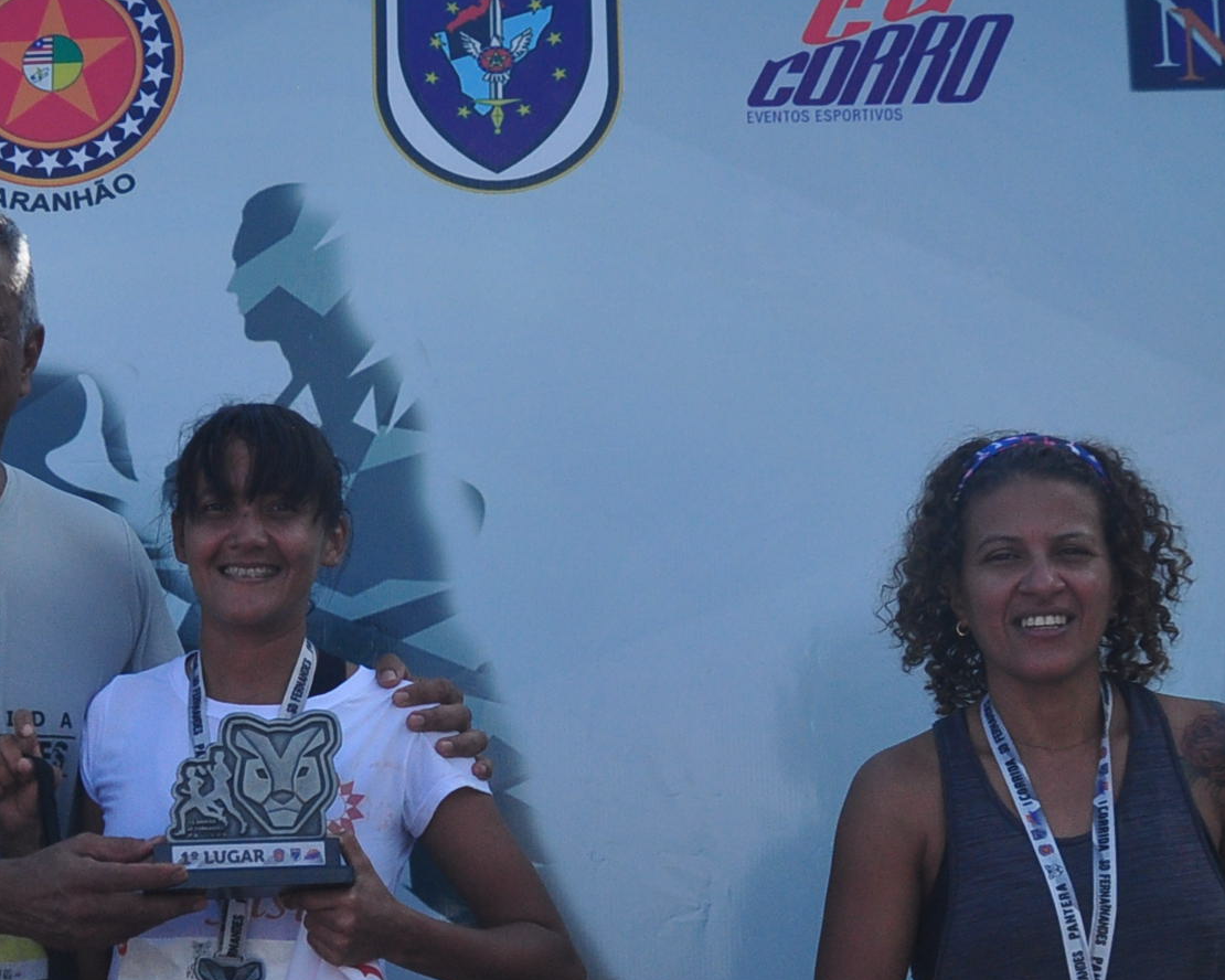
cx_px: 255
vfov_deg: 9.5
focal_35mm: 163
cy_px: 795
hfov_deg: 11.8
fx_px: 5910
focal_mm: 40
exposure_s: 1/2000
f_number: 7.1
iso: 400
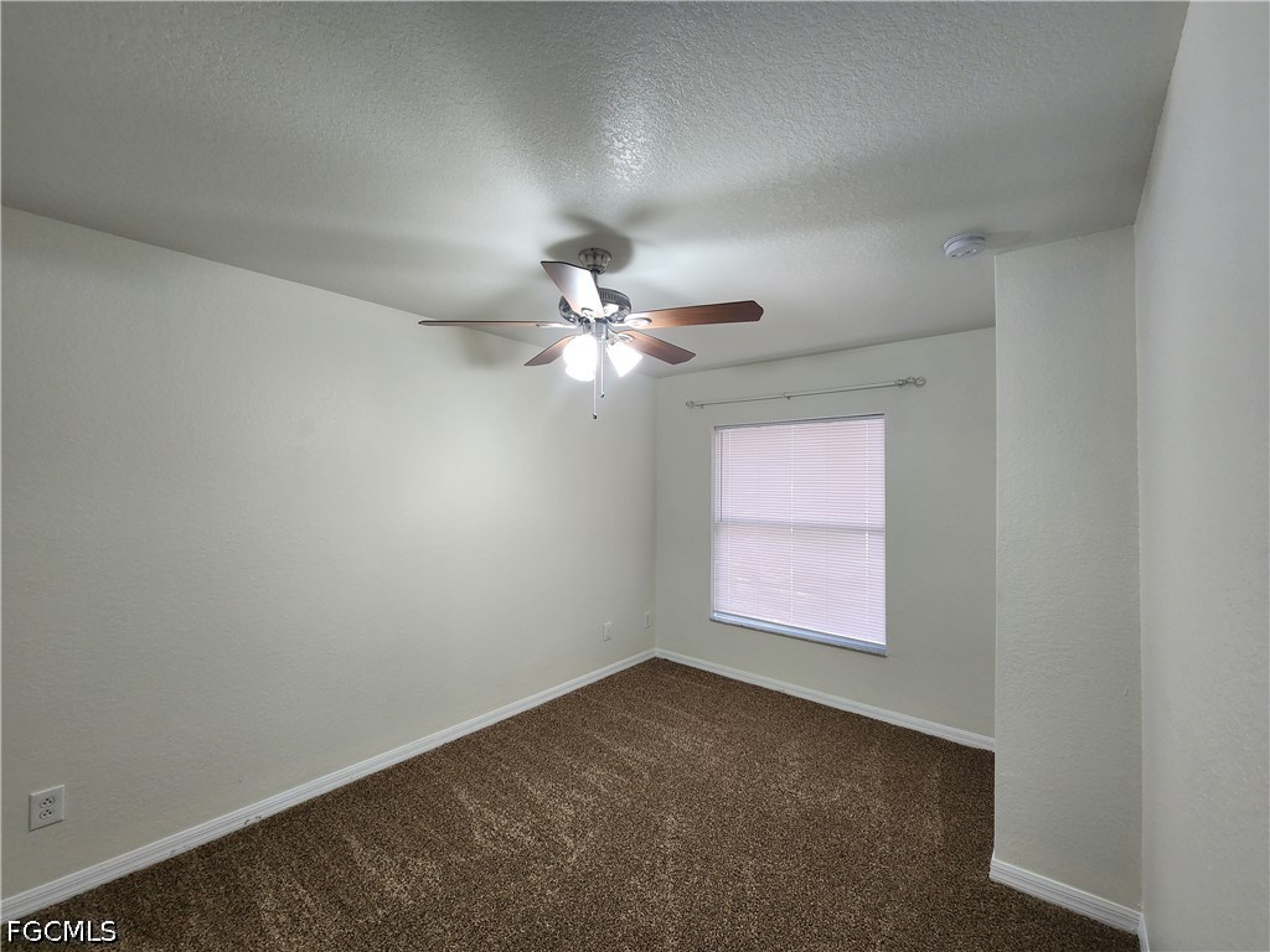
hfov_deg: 106.2
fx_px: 477
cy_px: 476
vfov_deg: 89.9
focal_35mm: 13
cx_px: 635
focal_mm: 2.2
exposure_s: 1/60
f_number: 2.2
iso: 200
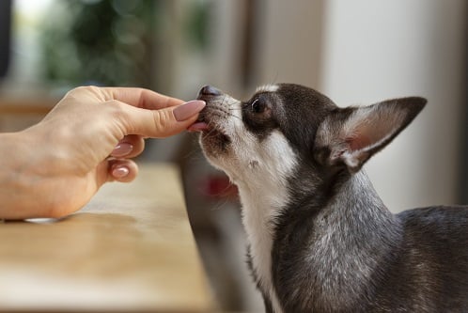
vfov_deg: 21.3
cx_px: 234
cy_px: 156
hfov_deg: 31.4
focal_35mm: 64
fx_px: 833
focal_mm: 64
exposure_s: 1/200
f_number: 2.8
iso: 1000
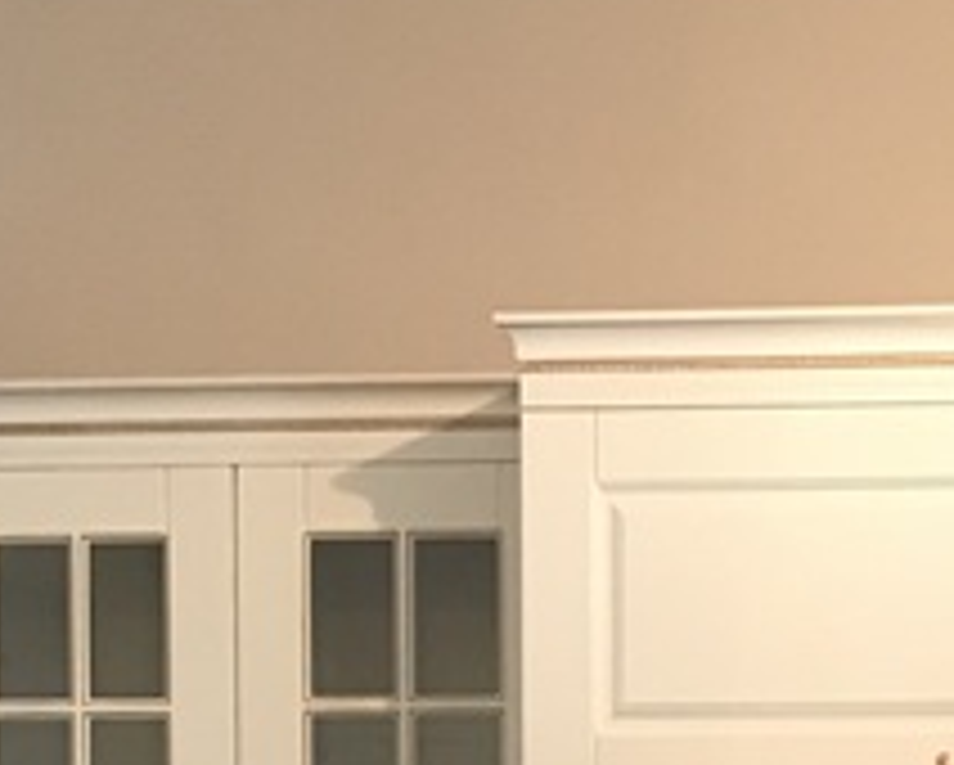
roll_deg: +0.0
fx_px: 3674
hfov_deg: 14.6
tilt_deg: +0.5
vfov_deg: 11.3
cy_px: 1202
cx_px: 940
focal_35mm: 130
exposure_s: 1/17
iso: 50
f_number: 1.8
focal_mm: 3.99
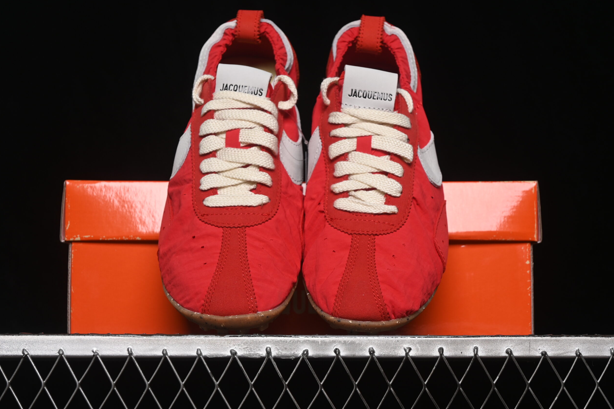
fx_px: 1296
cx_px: 305
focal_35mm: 76
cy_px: 205
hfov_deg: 26.7
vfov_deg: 17.9
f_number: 6.3
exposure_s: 1/60
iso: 160
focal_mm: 50
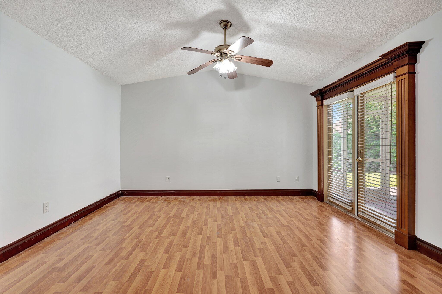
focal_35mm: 16
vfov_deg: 73.7
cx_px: 221
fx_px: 196
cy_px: 147
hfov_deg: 96.7
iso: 100
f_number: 5.6
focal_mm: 16
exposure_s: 1/2.5
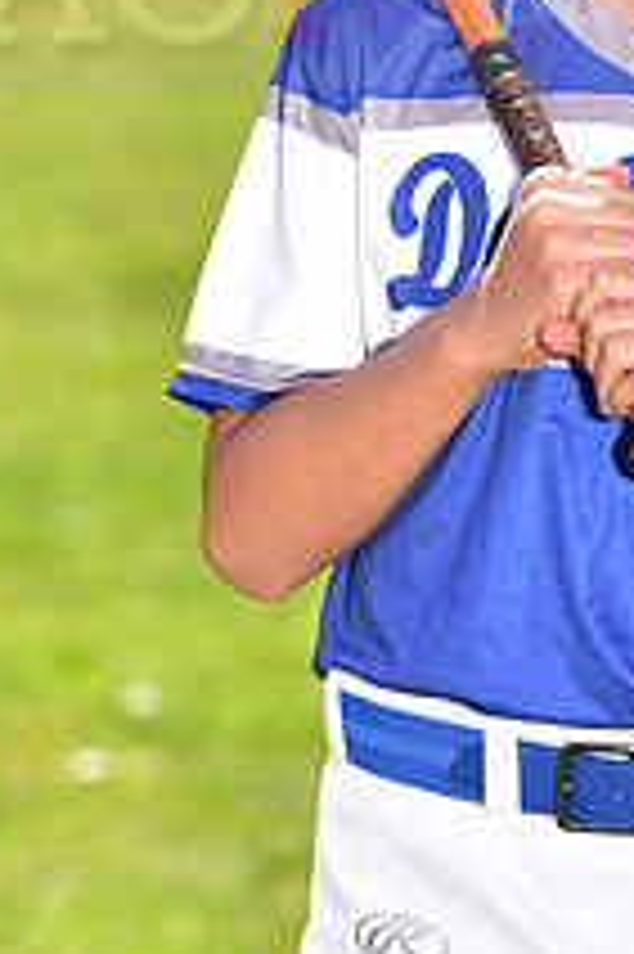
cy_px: -54
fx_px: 9789
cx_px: 744
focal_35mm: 370
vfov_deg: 5.6
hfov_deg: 3.7
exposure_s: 1/250
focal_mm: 135
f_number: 4.5
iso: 80
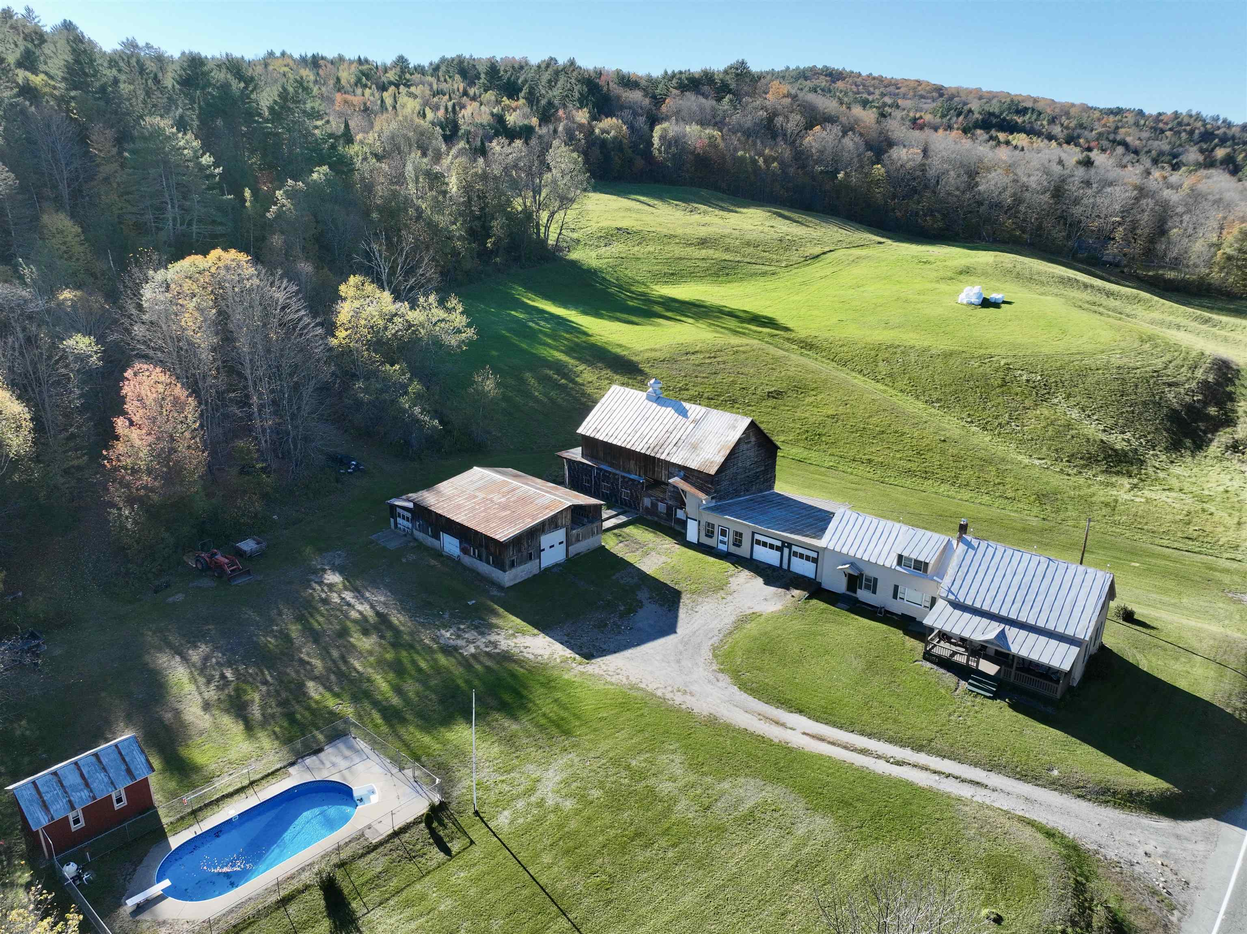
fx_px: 864
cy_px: 467
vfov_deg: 56.8
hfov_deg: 71.6
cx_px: 624
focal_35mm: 24
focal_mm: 12.29
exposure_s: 1/1600
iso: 210
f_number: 2.8
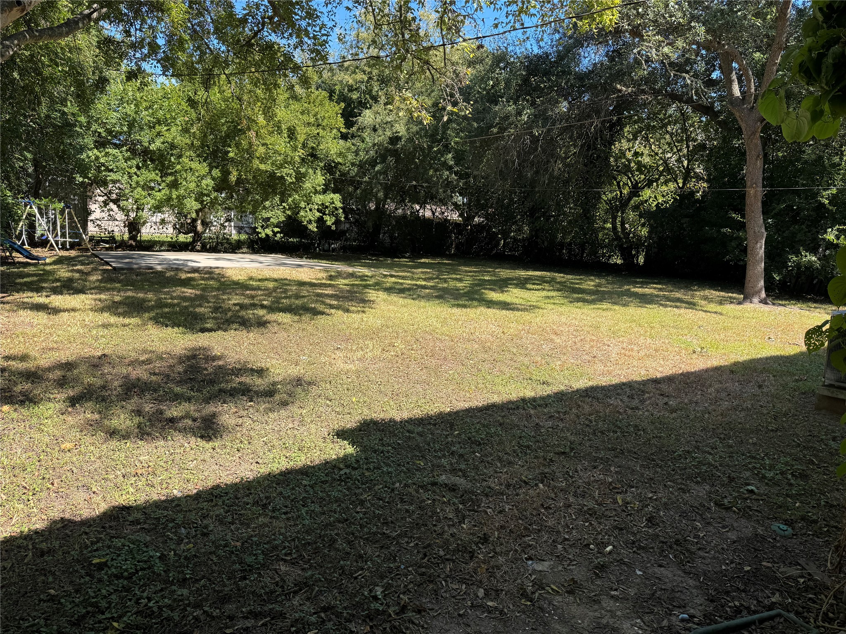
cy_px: 317
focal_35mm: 24
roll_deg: -2.5
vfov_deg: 56.8
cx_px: 423
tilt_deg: -9.1
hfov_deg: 71.6
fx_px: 587
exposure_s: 1/1285
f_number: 1.78
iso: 80
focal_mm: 6.76
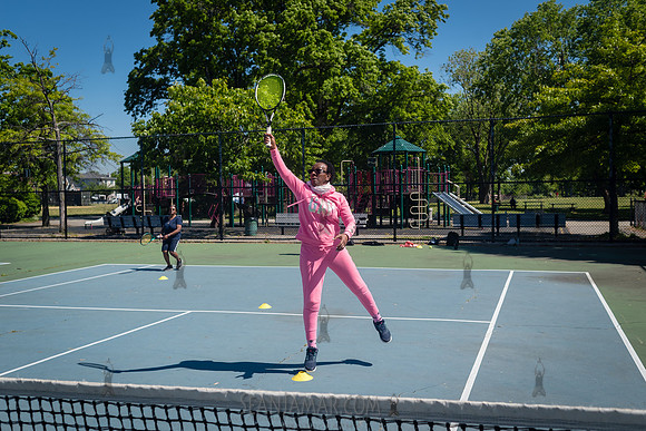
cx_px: 328
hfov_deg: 53.1
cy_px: 215
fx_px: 646
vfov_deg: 36.9
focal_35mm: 36
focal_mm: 35
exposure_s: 1/1600
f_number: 4.5
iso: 200
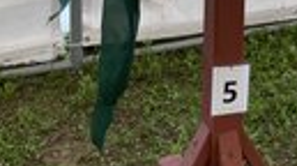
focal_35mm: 88
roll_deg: -1.4
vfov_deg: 11.6
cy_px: -214
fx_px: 692
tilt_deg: -6.9
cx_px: 267
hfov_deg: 23.6
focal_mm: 4.25
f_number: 1.8
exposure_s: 1/370
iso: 32
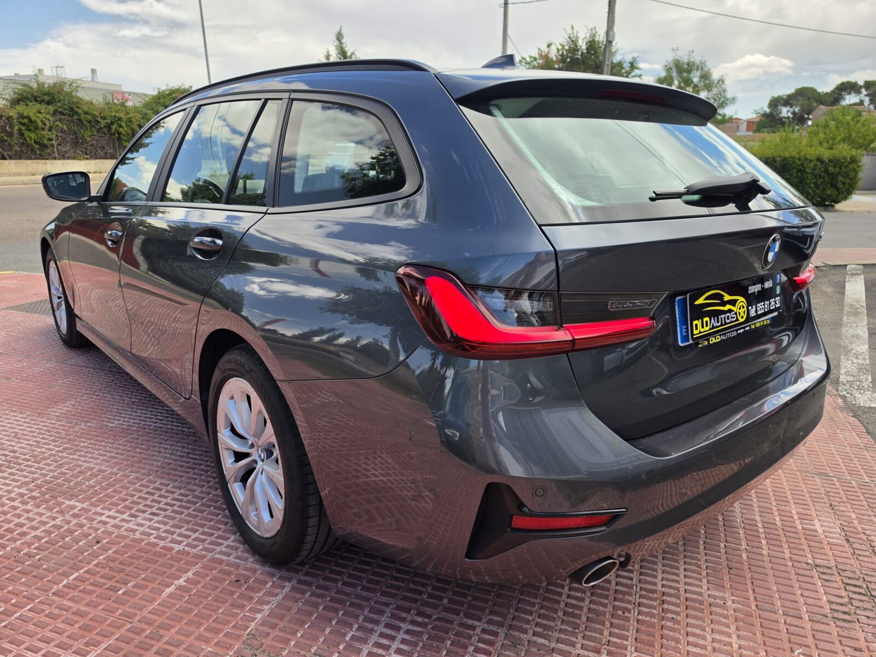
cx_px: 438
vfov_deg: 58.9
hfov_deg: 73.9
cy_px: 328
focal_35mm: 23
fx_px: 582
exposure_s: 1/4331
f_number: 1.4
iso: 64
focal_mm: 6.5
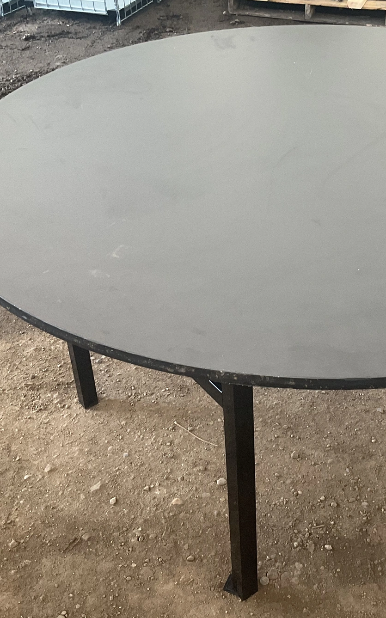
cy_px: 284
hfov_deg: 27.4
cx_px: 314
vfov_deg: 43.5
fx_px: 775
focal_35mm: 46
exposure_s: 1/86
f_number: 1.8
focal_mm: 3
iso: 64
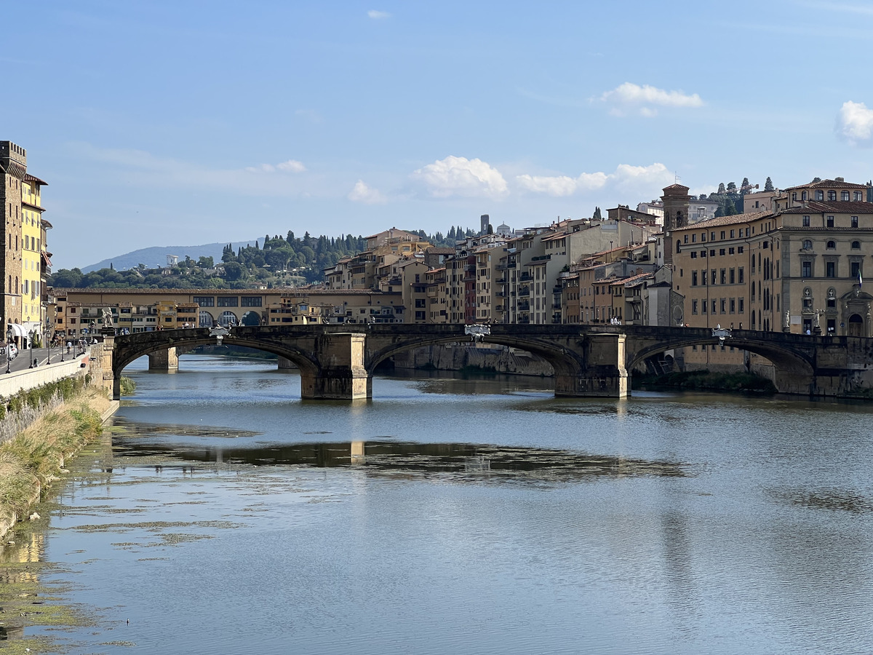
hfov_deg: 25.3
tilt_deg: +0.8
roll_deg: -0.2
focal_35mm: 77
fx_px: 1942
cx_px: 436
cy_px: 328
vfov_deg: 19.1
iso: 32
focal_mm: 9
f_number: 2.8
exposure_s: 1/995
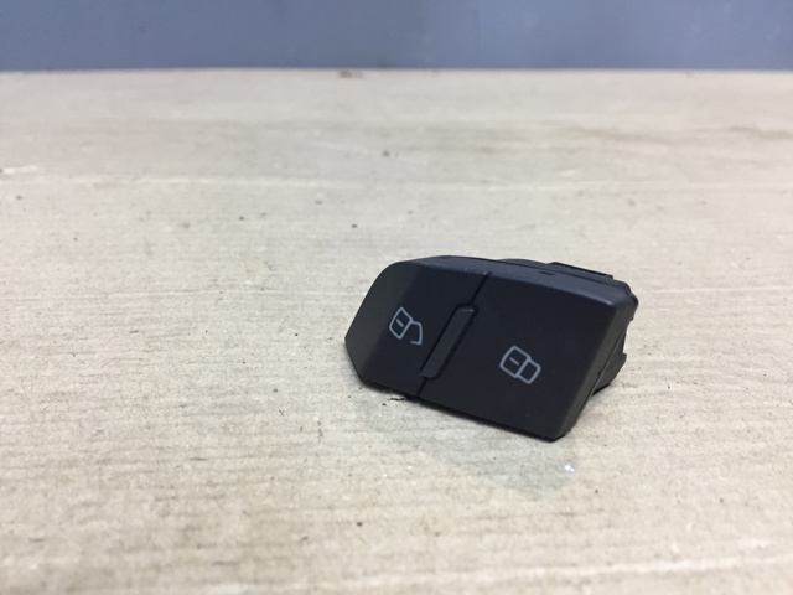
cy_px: 298
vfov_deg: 48.2
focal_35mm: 29
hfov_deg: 61.7
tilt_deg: -23.1
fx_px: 664
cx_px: 396
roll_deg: -2.0
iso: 80
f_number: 2.2
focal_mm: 4.15
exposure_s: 1/33
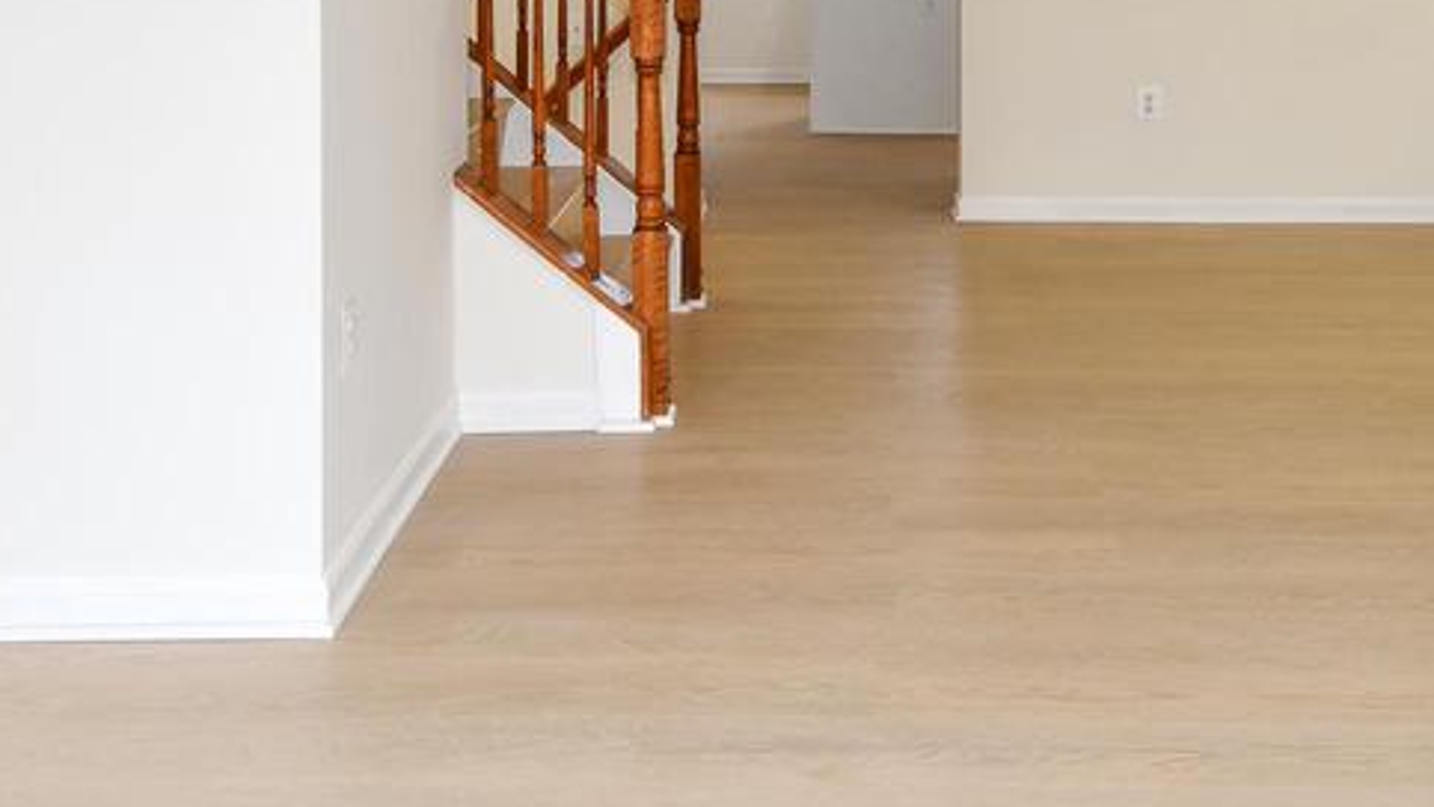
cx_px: 677
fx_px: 1521
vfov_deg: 27.9
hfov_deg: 50.4
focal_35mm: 40
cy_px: -4
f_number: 4.5
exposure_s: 1/80
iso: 200
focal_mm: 12
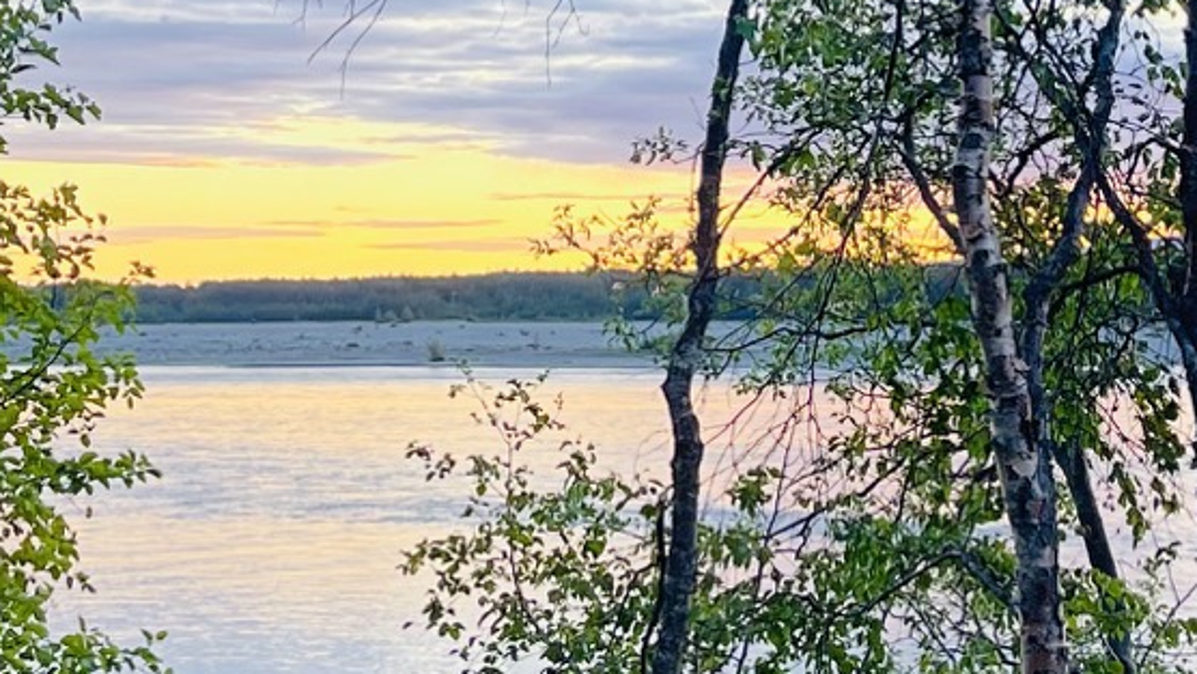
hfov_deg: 21.8
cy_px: -136
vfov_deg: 12.1
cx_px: 566
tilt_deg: +7.0
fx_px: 3111
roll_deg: +0.3
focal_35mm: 98
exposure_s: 1/121
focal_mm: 5.1
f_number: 1.6
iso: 50
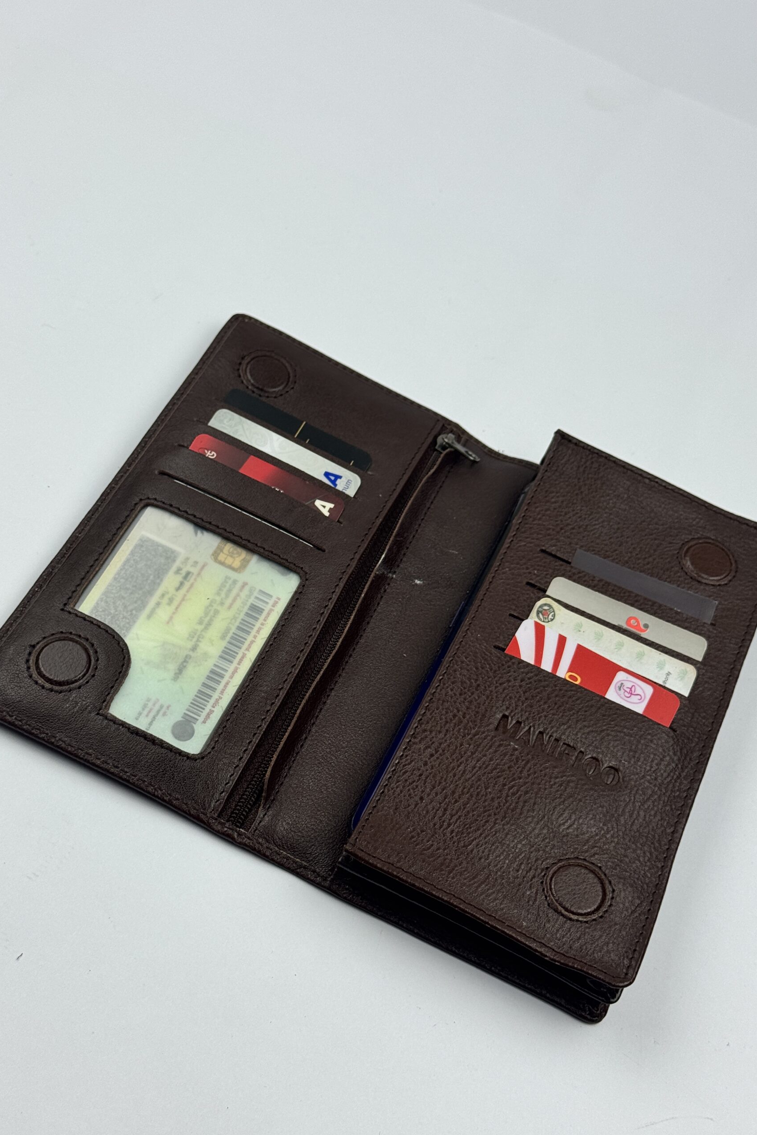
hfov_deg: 27.0
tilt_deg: -51.5
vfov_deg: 39.6
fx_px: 1577
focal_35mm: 50
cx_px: 374
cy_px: 568
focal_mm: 6.76
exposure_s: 1/510
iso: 64
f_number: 1.78
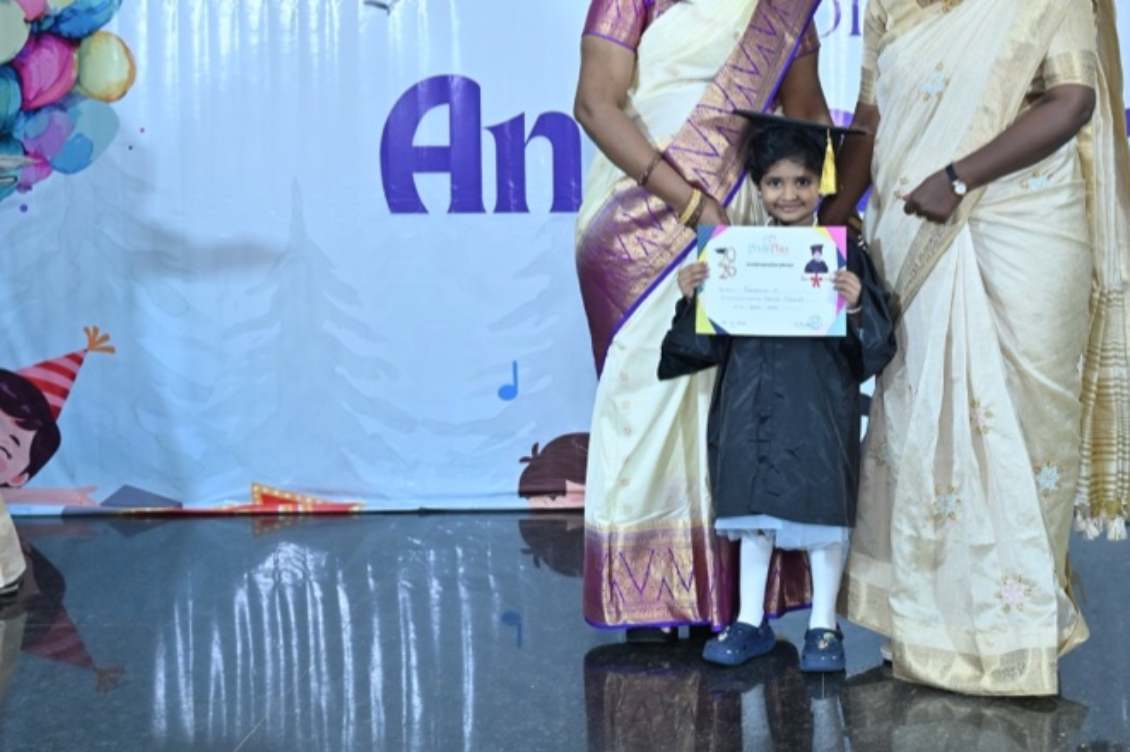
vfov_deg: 21.7
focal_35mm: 62
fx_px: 1945
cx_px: 814
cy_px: 203
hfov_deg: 31.9
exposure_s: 1/160
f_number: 6.3
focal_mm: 41
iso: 1250
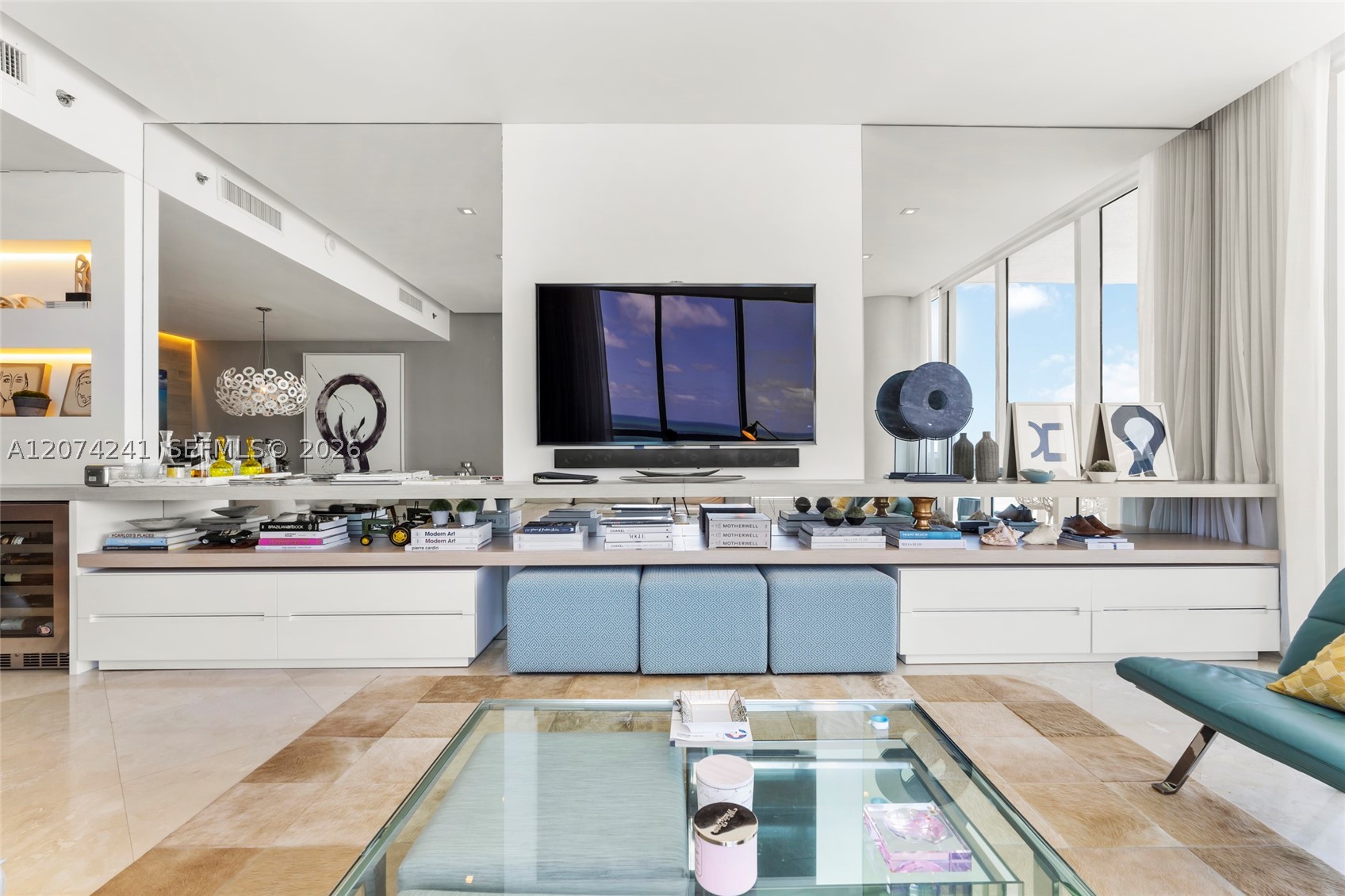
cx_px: 672
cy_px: 448
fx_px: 598
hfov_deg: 96.7
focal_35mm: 16
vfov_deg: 73.7
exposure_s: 1/13
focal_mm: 16
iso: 250
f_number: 9
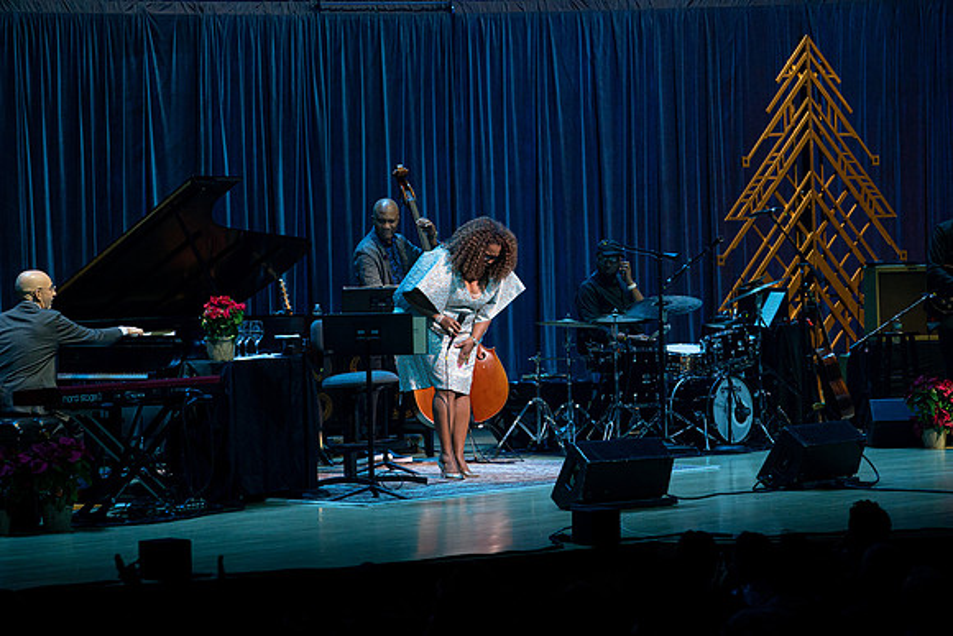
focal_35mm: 114
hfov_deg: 17.9
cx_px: 476
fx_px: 3018
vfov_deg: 12.0
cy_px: 318
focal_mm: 114
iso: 2500
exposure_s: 1/320
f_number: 5.6
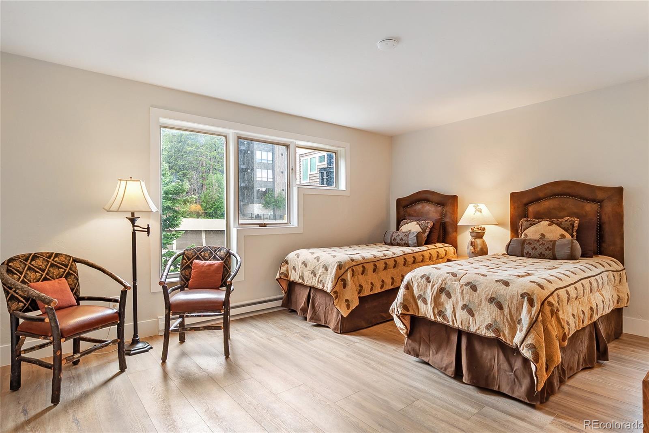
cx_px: 324
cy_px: 216
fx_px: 325
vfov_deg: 67.4
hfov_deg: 90.0
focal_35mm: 18
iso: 100
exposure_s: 1/1.25
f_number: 10
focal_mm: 12
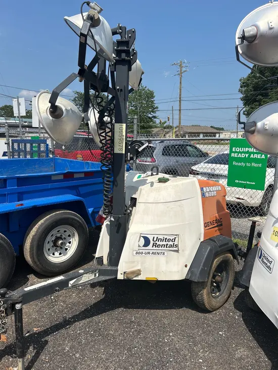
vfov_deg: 67.3
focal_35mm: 26
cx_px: 139
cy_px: 185
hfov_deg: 53.1
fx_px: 278
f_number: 1.5
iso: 50
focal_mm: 5.7
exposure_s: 1/5882
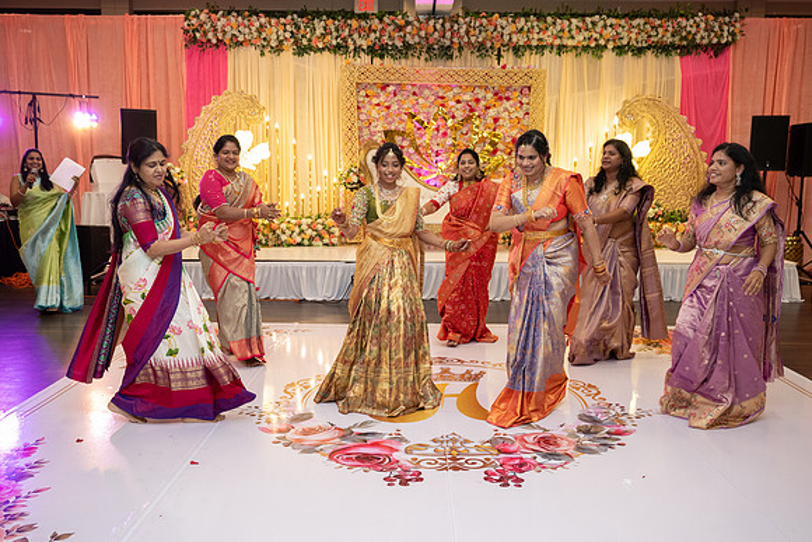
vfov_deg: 40.1
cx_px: 406
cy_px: 271
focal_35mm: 33
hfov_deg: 57.3
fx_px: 743
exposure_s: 1/160
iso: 1250
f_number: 4
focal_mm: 32
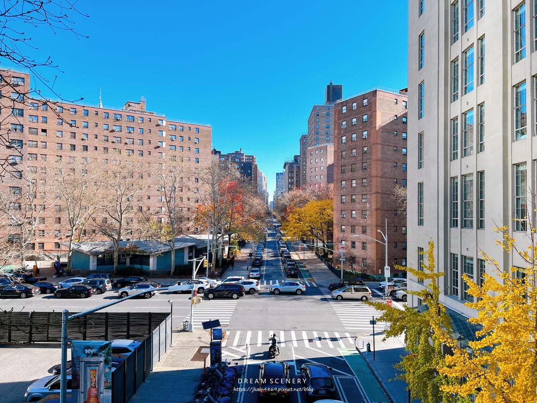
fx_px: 403
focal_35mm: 26
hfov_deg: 67.3
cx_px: 268
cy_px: 202
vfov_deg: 53.1
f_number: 1.5
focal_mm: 5.7
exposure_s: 1/1698
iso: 50
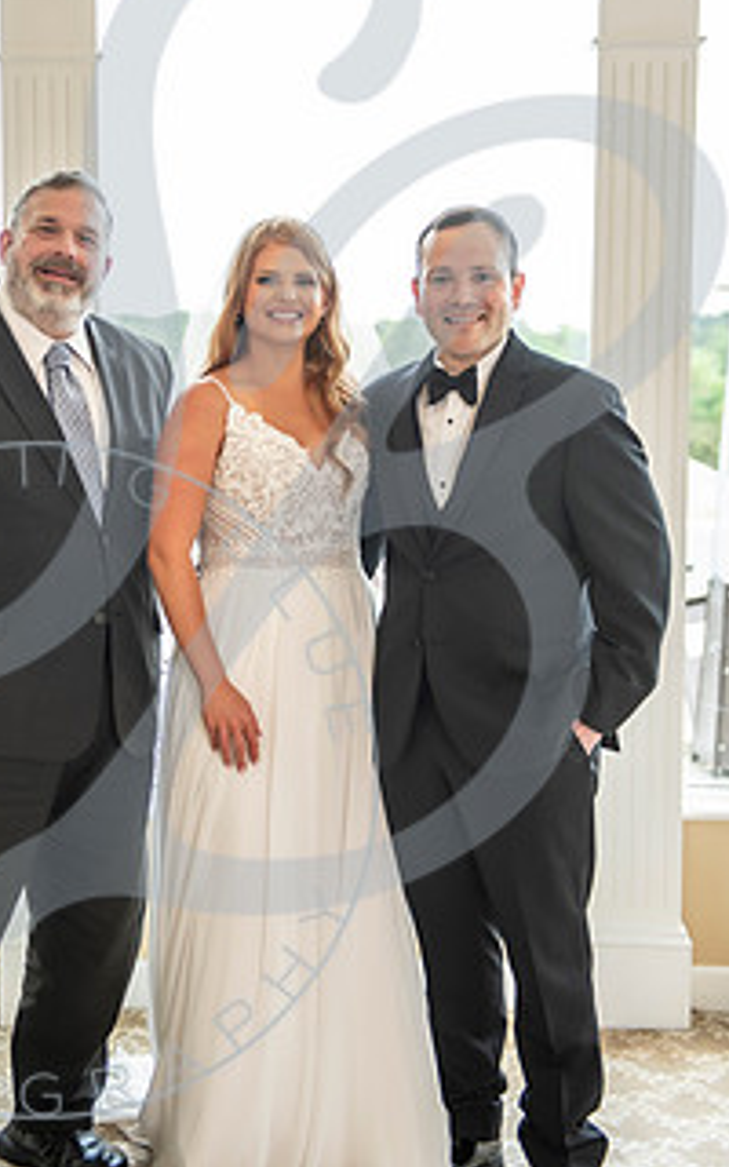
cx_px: 204
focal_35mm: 63
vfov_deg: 32.4
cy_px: 503
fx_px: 2003
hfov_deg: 20.5
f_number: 2.8
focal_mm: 44
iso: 160
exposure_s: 1/125
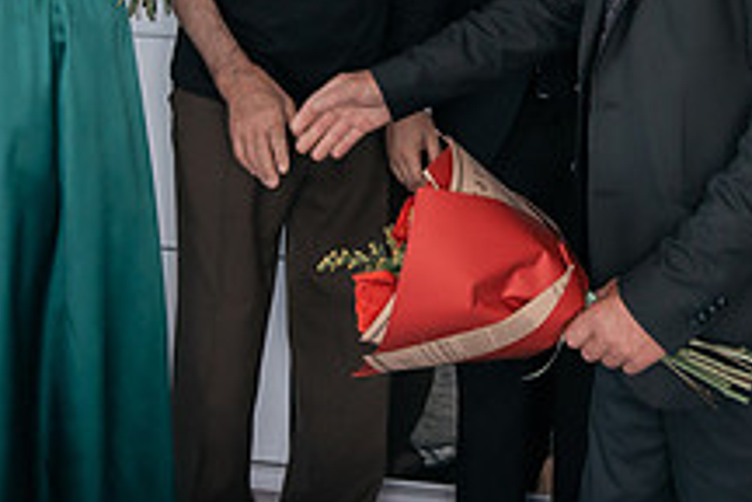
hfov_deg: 25.0
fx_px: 1692
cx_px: 489
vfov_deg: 16.3
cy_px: -70
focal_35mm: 81
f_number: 2.8
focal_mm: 24
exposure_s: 1/250
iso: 1250
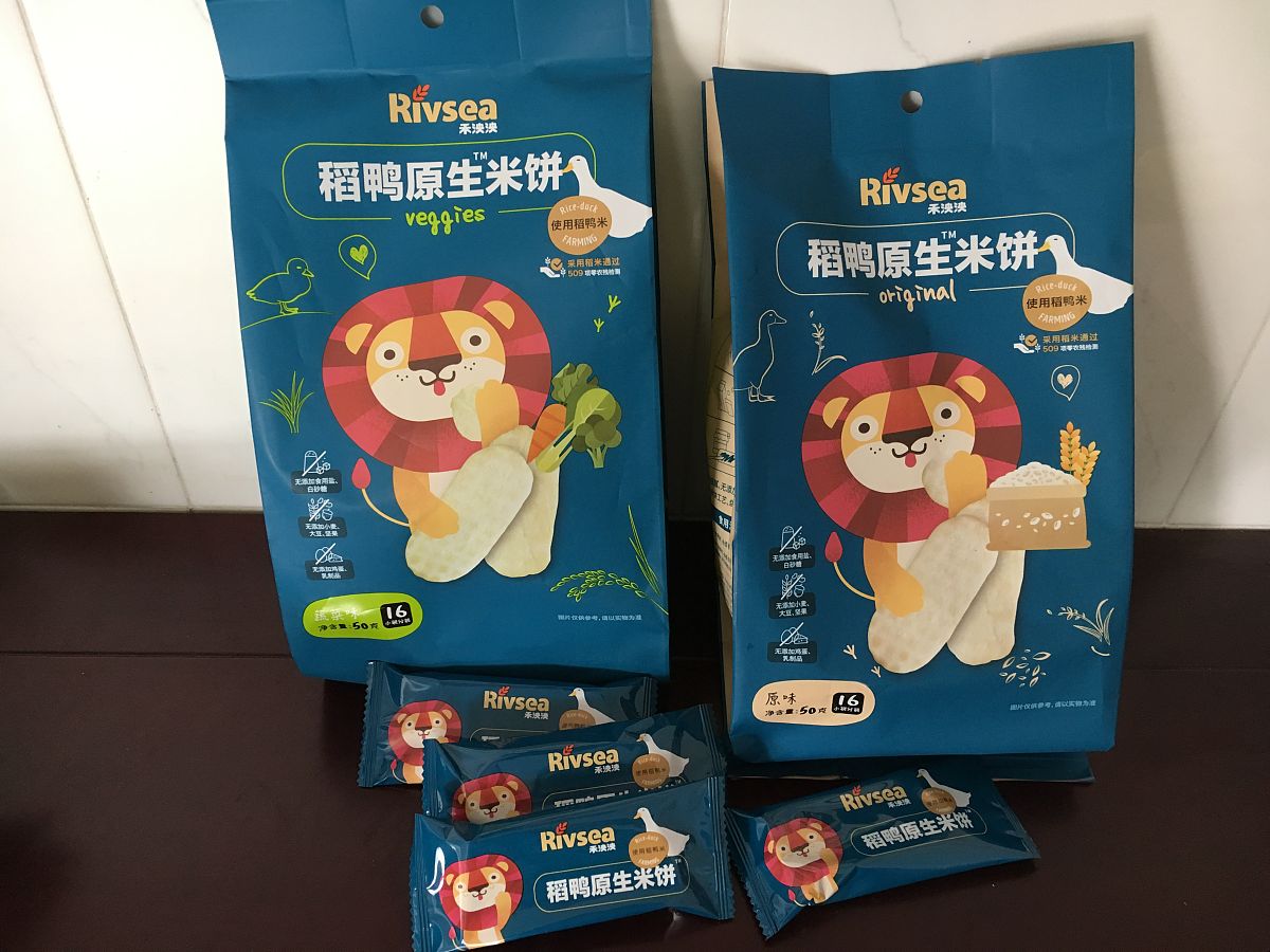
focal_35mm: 29
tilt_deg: -41.6
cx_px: 635
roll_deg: -1.7
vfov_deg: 48.2
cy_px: 476
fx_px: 1064
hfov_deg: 61.7
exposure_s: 1/33
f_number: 2.2
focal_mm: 4.15
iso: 125
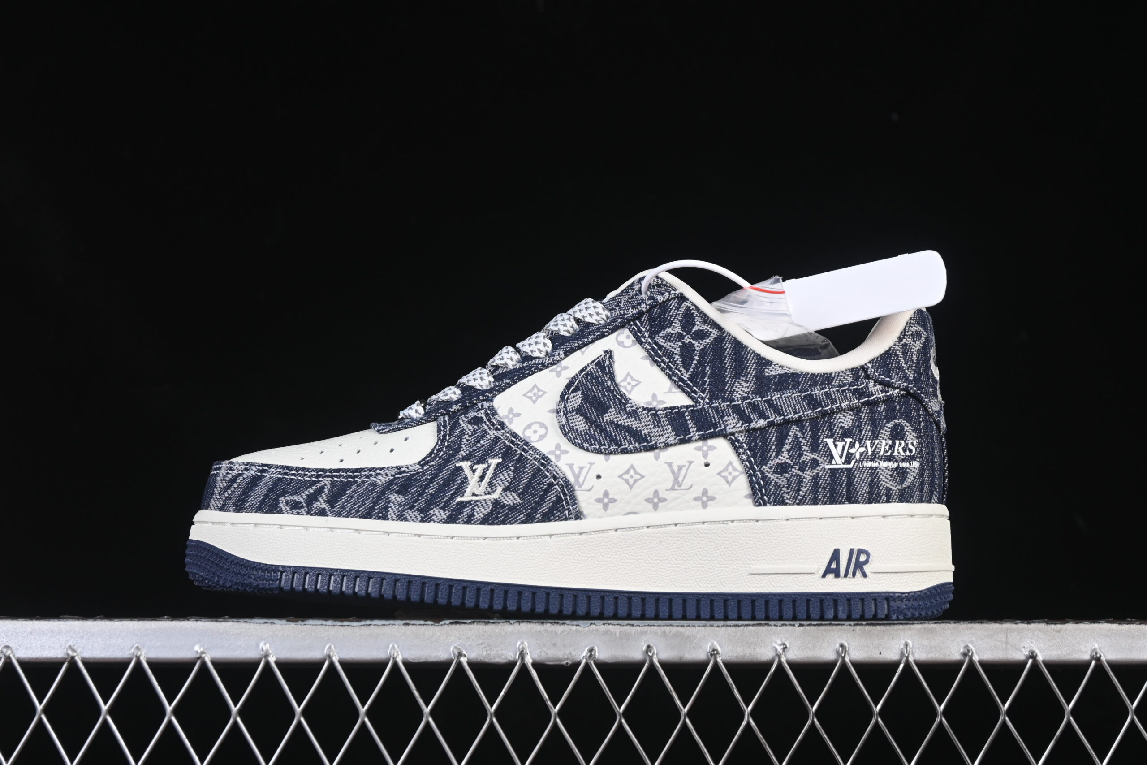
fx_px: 2390
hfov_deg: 27.0
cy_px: 382
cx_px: 574
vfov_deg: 18.2
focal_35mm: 75
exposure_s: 1/80
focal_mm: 50
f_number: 7.1
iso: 160
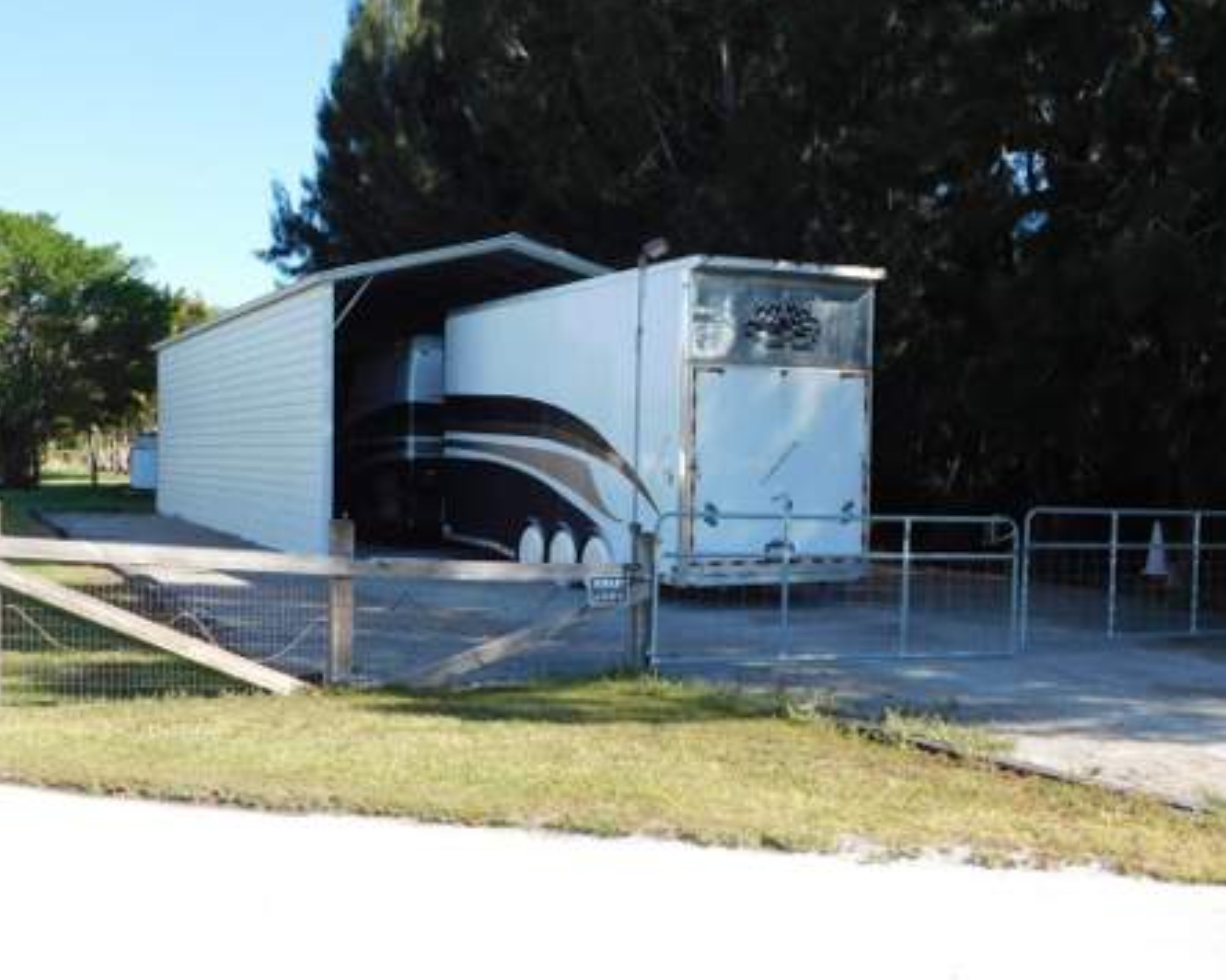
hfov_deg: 47.9
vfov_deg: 39.1
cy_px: 486
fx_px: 1379
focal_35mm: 38
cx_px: 572
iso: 125
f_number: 3.5
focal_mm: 6.3
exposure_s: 1/500
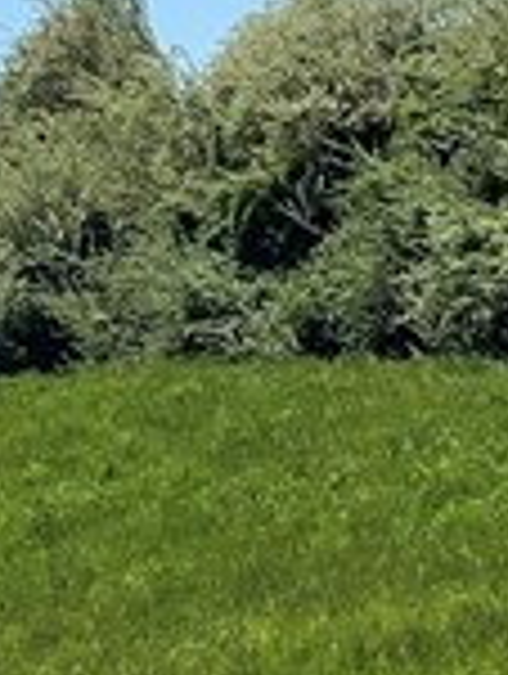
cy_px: 45
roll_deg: -3.1
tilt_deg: +6.3
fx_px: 6907
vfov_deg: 5.6
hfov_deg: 4.2
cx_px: -238
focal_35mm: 354
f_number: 2
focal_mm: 6
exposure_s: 1/2660
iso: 25
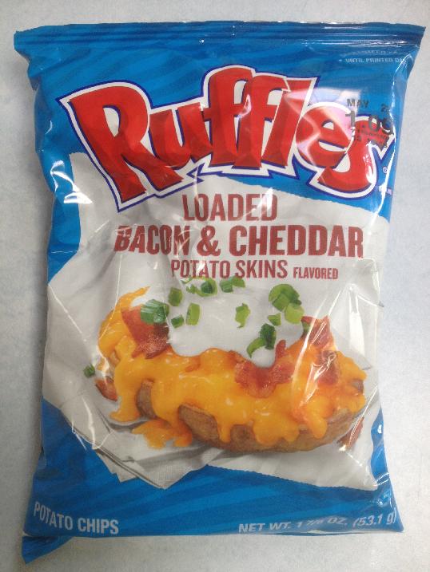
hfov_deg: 40.7
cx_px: 215
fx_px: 580
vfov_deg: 52.6
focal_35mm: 35
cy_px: 286
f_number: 2.4
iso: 64
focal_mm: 4.28
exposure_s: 1/30
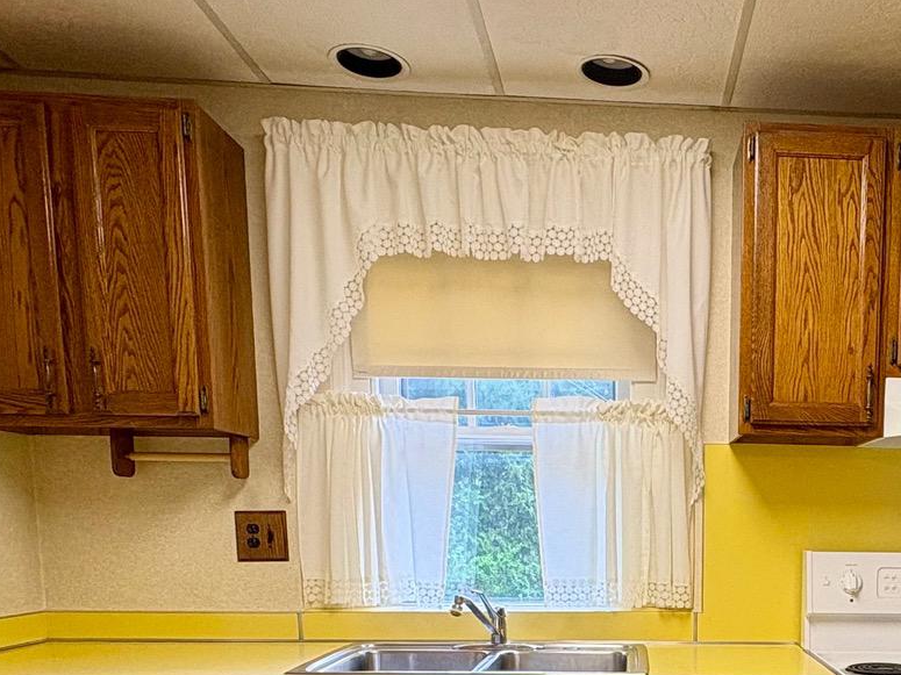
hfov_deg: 47.5
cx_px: 715
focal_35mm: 37
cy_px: 645
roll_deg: -0.3
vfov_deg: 35.6
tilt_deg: -6.5
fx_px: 963
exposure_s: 1/120
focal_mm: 2.22
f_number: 2.2
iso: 160
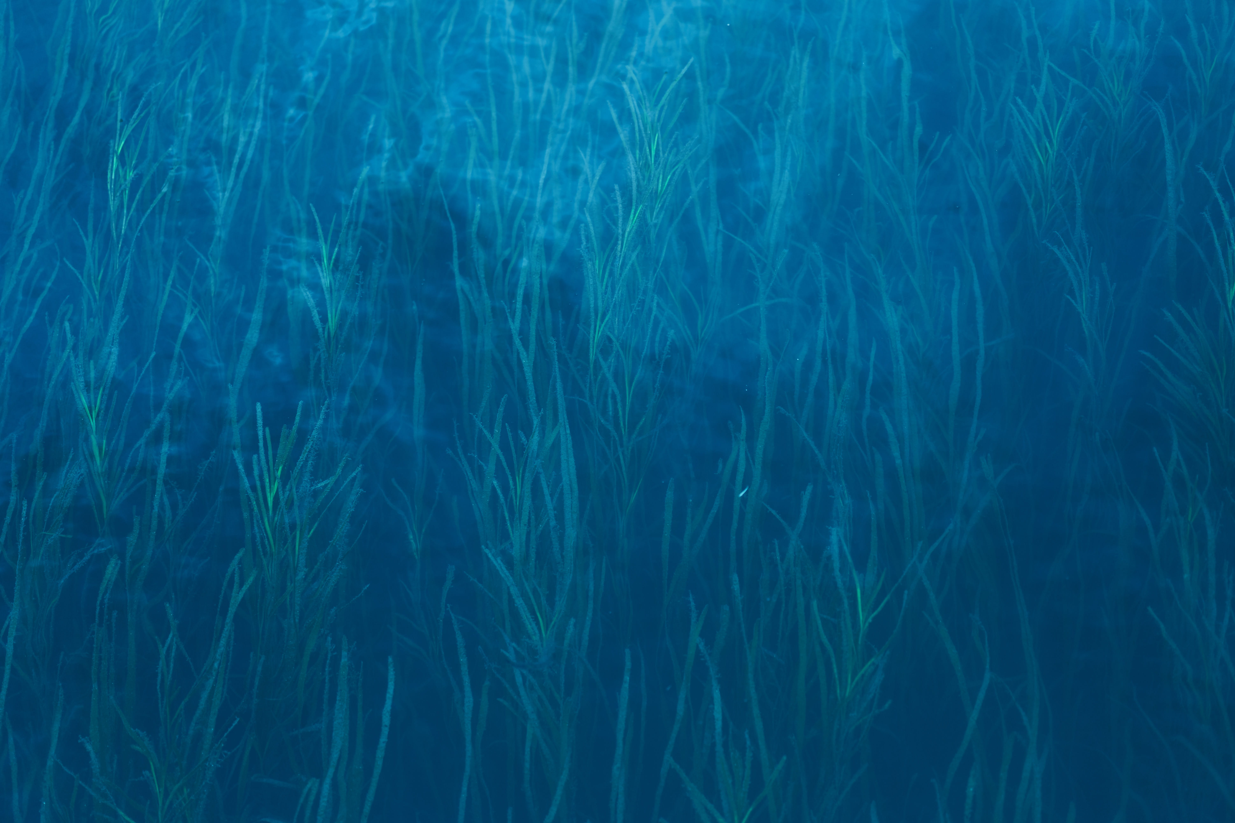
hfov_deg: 36.2
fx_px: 1887
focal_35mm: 55
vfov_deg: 24.6
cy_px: 412
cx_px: 618
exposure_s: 1/1250
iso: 100
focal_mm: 55
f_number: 1.8
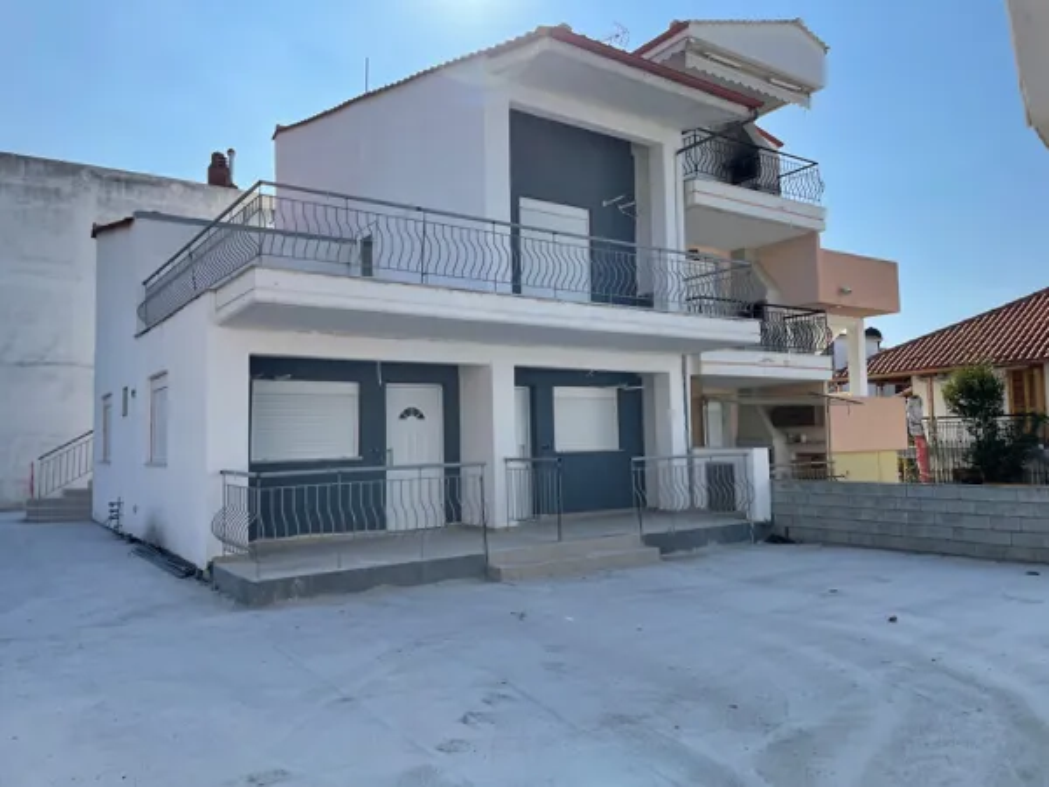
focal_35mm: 26
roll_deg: +2.1
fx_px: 788
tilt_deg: +3.8
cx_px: 524
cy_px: 394
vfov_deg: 53.1
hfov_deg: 67.3
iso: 32
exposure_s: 1/3509
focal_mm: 4.2
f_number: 1.6
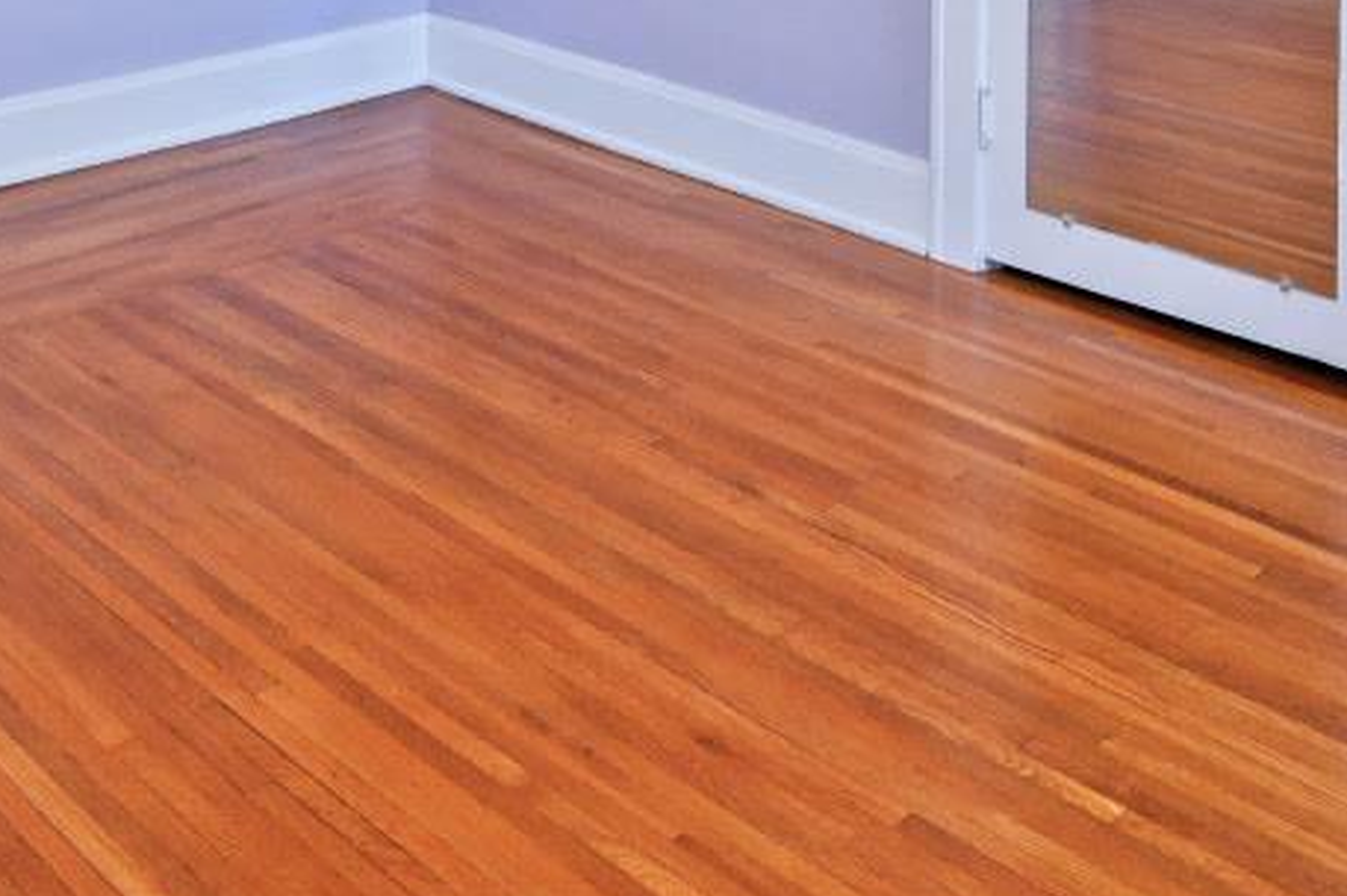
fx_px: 1720
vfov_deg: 23.6
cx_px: 401
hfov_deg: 41.9
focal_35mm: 46
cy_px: -427
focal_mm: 14
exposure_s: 1/60
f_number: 4
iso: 280
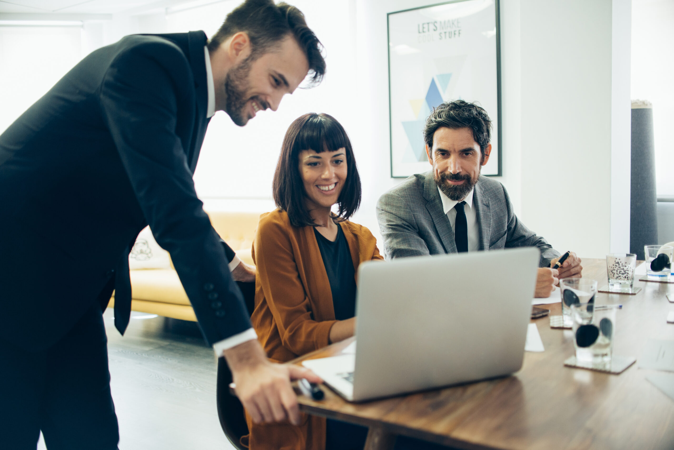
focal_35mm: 35
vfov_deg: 37.9
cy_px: 225
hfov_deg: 54.4
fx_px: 656
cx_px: 337
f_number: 2.5
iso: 800
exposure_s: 1/160
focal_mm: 35
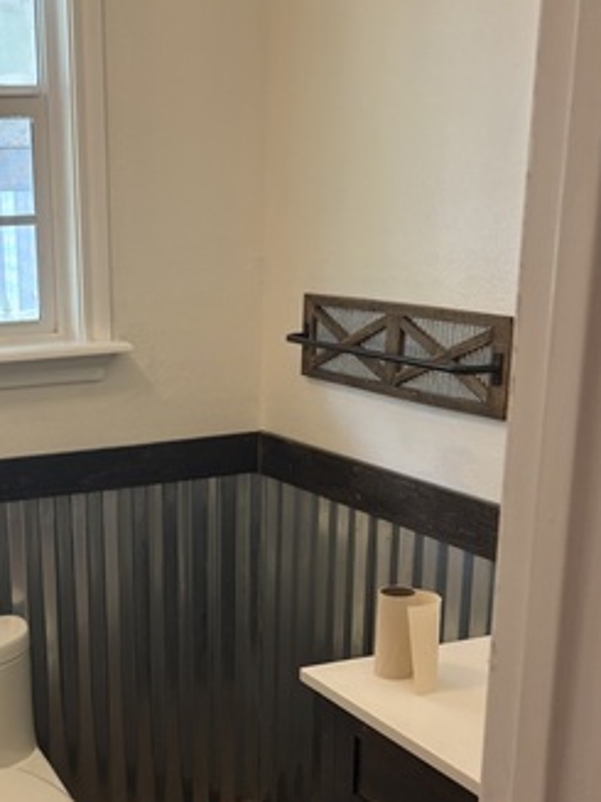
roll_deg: +2.0
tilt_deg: -18.3
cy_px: 595
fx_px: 1228
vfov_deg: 35.4
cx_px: 93
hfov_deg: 26.8
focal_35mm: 53
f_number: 1.6
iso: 160
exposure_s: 1/60
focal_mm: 5.96
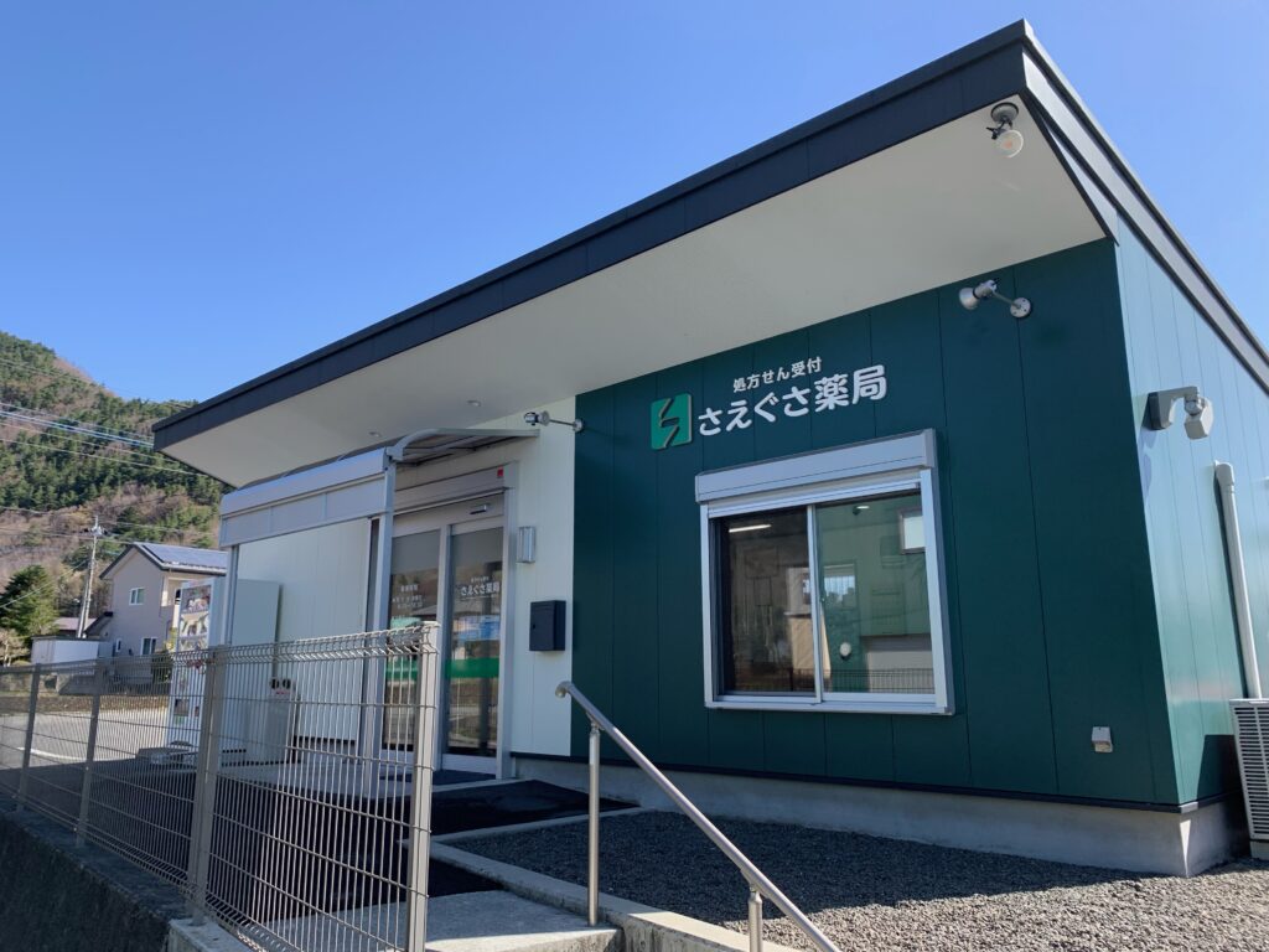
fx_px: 953
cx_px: 634
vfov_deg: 53.1
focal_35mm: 26
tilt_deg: +10.6
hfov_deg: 67.3
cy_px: 476
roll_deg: +0.3
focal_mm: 4.25
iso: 25
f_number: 1.8
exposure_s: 1/1021
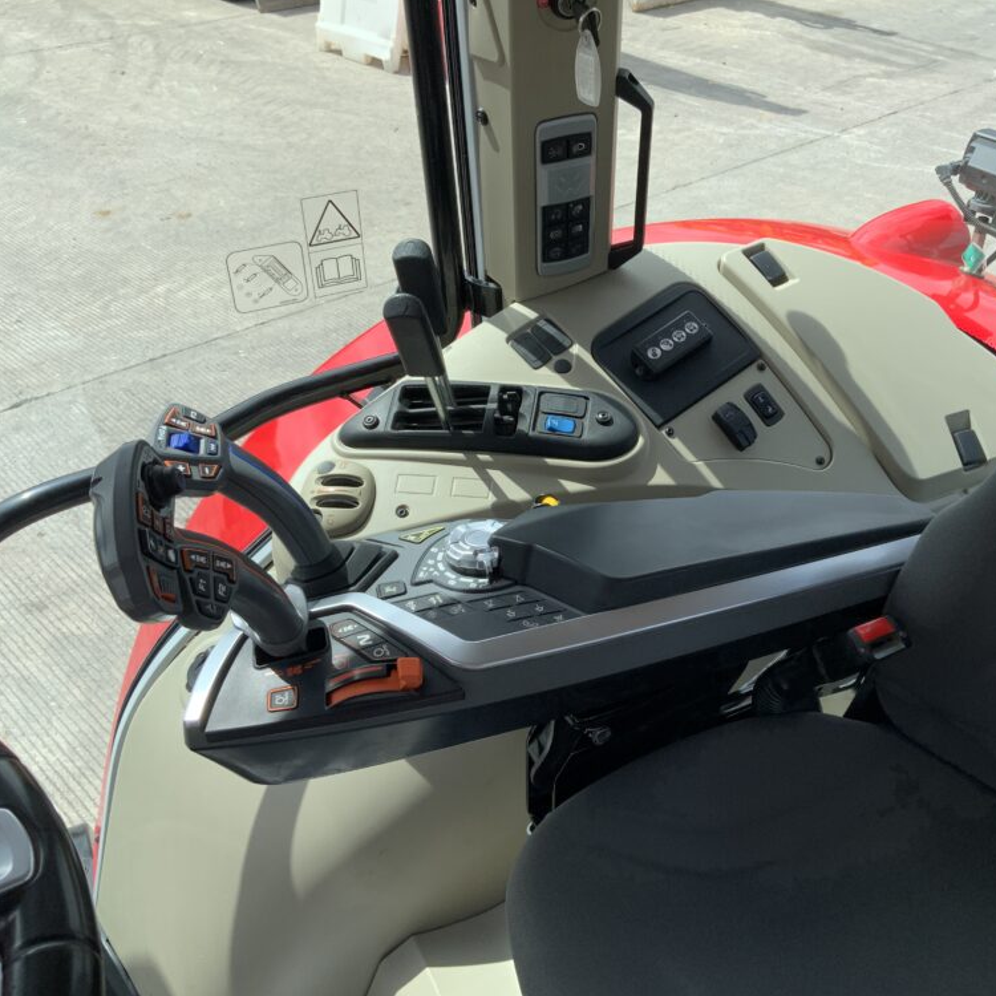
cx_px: 611
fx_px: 1139
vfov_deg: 47.2
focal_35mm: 35
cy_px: 509
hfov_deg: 46.9
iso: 16
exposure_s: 1/1015
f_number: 1.8
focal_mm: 3
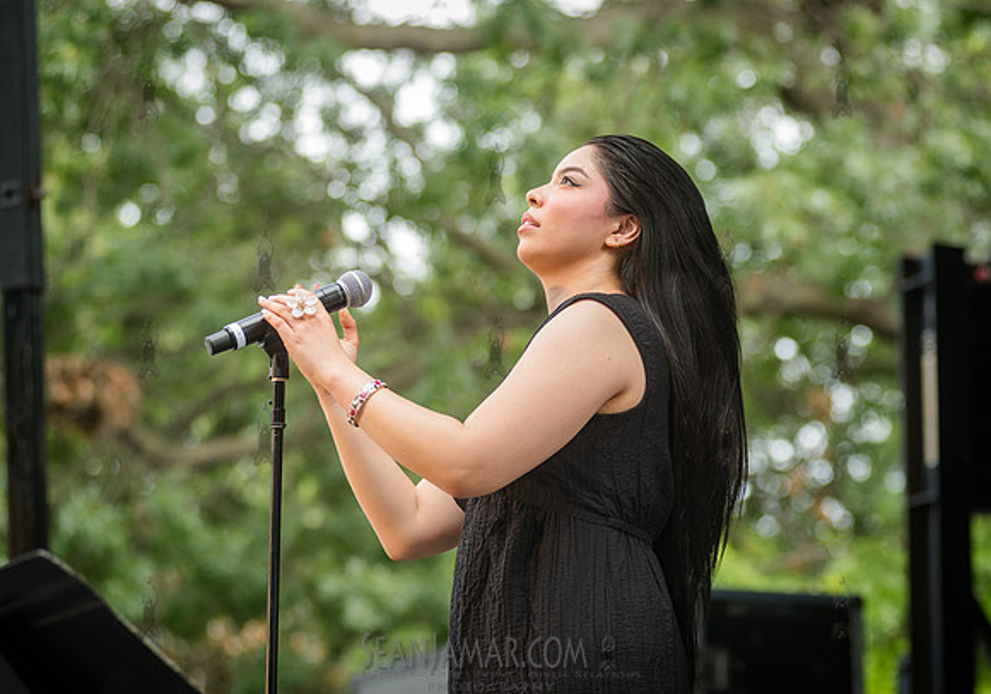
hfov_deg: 15.9
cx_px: 572
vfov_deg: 11.2
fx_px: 3544
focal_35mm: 127
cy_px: 313
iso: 500
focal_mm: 105
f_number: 3.5
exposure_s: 1/500
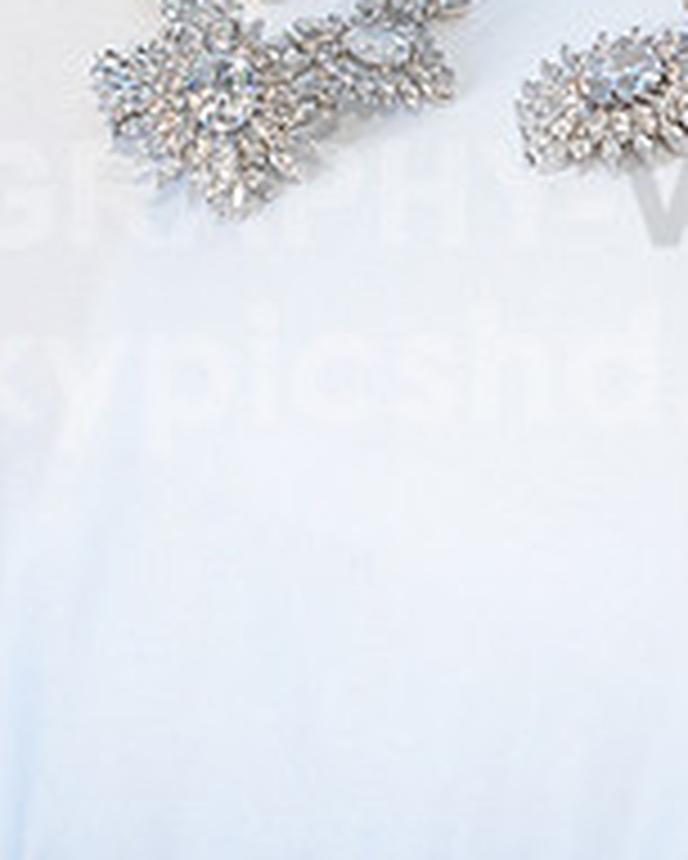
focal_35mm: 249
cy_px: -20
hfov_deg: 6.2
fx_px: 6333
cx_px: 252
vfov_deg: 7.7
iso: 400
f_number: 4
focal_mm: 42
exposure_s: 1/50
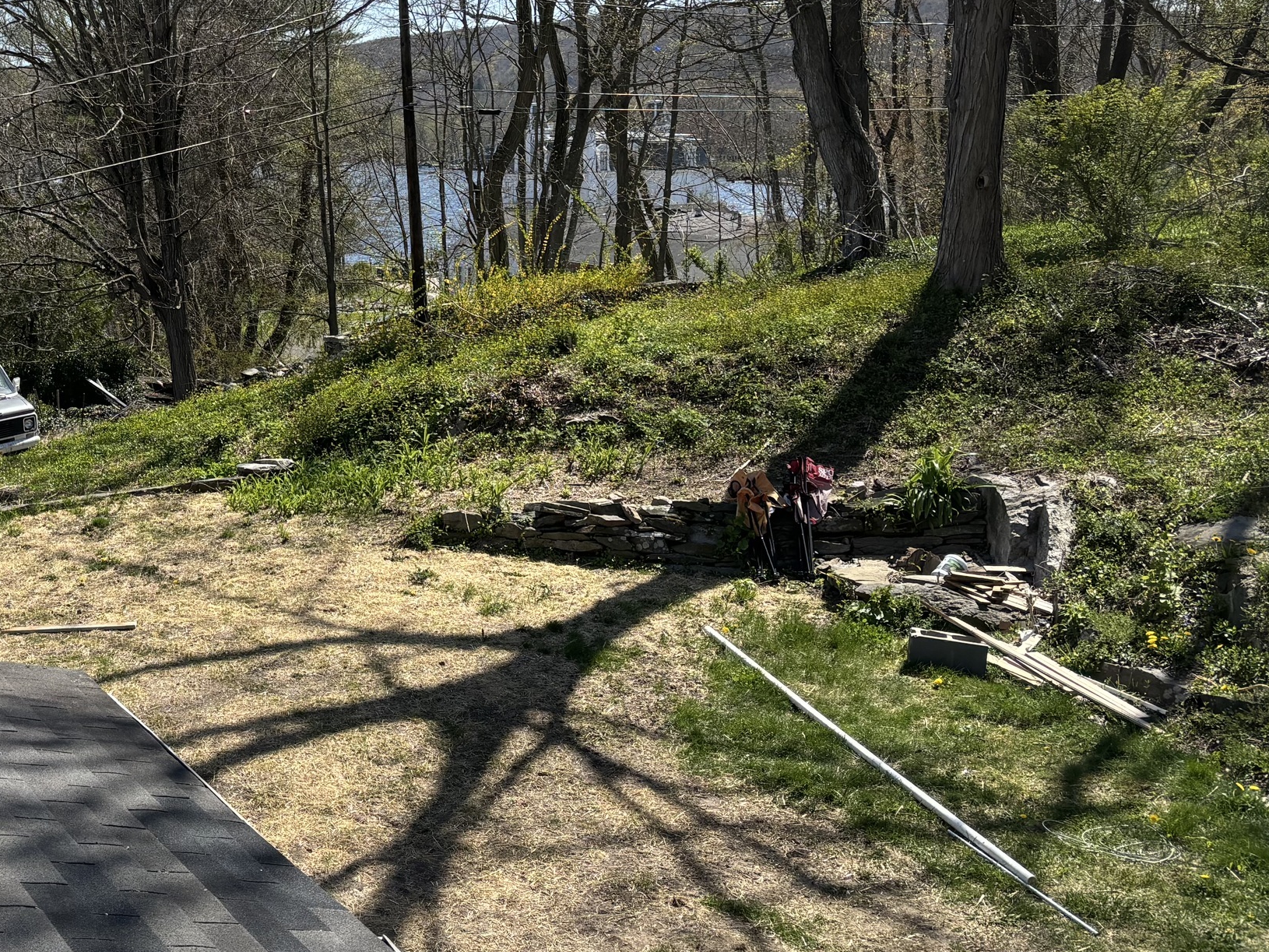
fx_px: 1797
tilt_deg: -7.7
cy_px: 293
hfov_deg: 36.5
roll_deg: +0.9
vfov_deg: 29.4
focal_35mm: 49
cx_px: 132
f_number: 1.6
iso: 50
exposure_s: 1/2451
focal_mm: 5.96
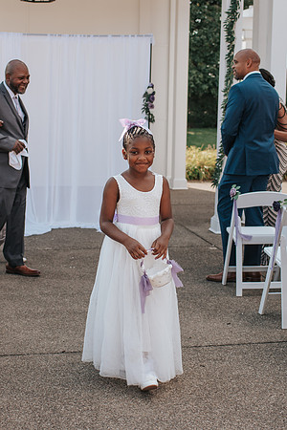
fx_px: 814
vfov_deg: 29.6
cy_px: 209
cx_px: 146
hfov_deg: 20.0
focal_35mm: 68
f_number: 2.8
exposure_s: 1/1250
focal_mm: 35
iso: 110
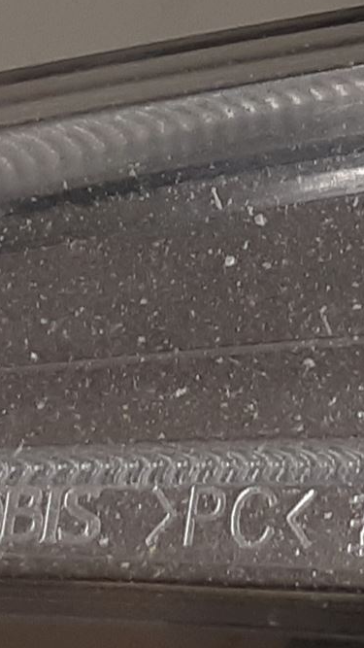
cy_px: 376
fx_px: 1493
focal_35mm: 87
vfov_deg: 24.4
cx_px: 522
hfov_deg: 13.2
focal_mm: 3.93
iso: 80
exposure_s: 1/100
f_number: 1.7
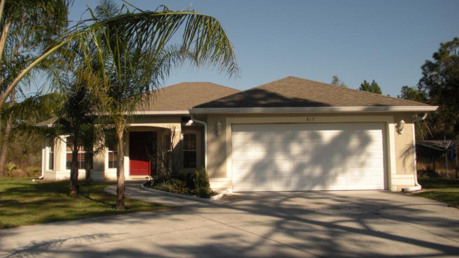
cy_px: 108
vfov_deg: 29.6
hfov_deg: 50.5
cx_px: 227
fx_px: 487
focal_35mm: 40
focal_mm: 6.3
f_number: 3.5
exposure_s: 1/873
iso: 64
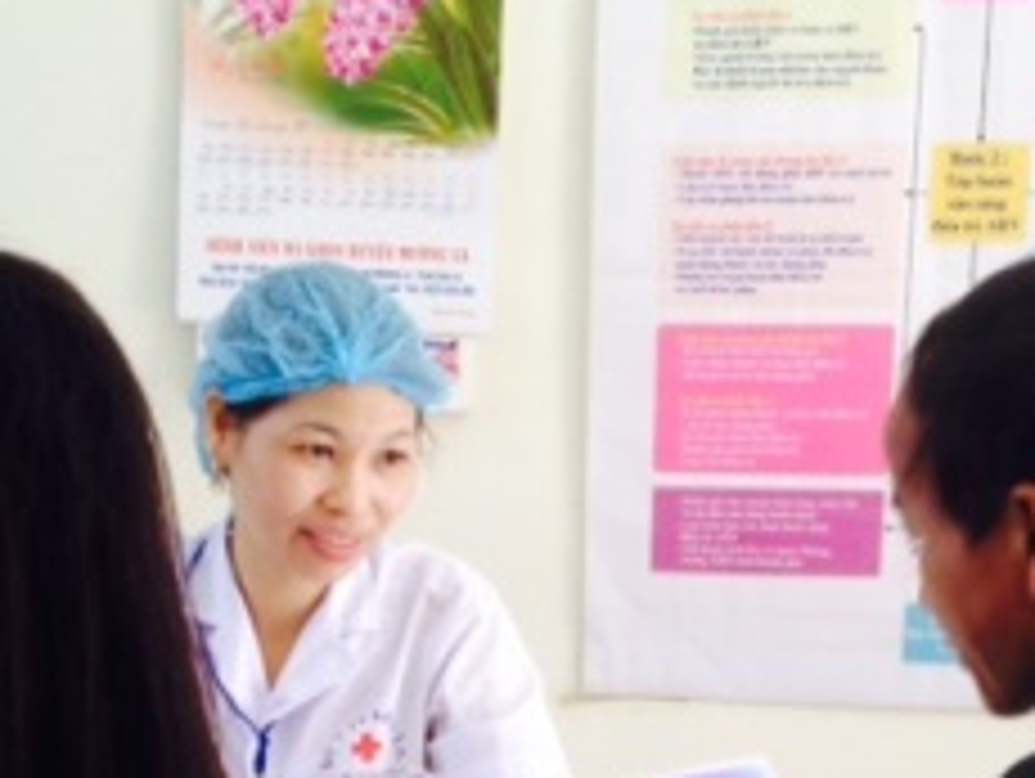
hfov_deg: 24.1
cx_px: 479
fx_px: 2424
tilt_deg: -16.1
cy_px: 832
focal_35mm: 81
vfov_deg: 17.7
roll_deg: -0.2
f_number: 2.4
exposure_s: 1/30
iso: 50
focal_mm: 4.28
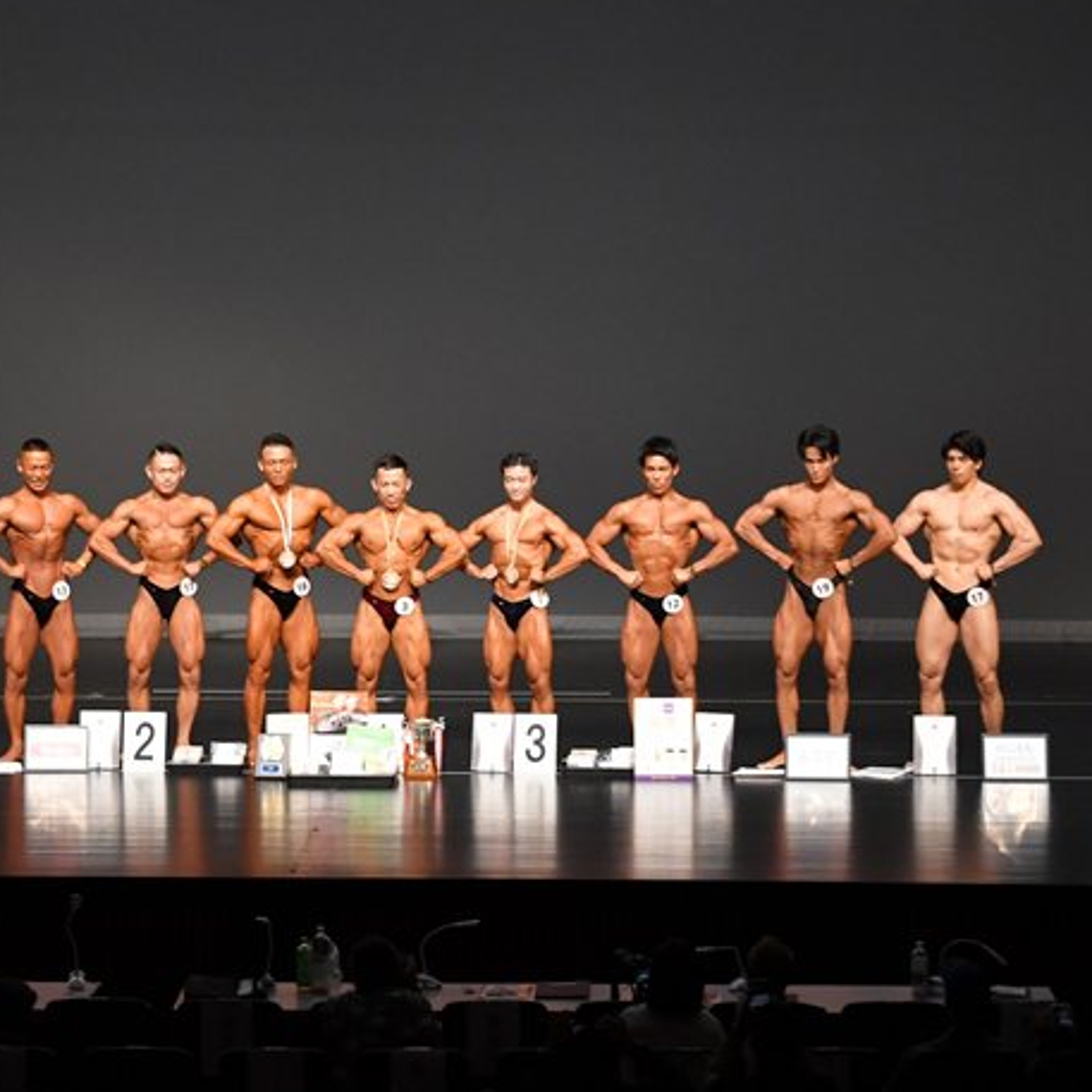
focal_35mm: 147
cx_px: 431
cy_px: 550
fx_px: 5246
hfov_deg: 11.9
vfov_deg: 11.9
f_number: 5.6
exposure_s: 1/400
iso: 2500
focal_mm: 68
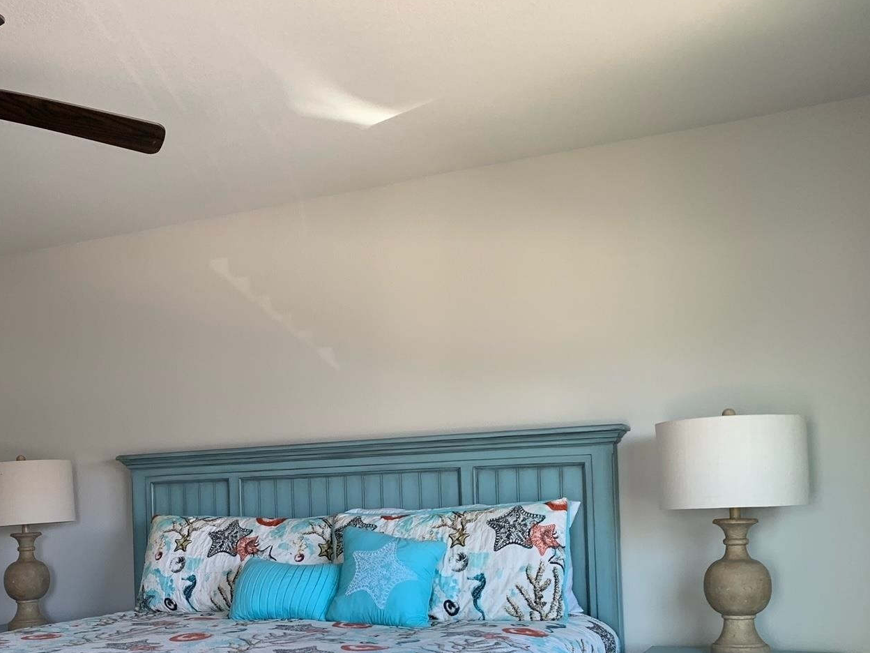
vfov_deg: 33.6
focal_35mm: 42
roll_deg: +1.9
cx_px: 283
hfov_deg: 44.1
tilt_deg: +0.8
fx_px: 1056
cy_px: 496
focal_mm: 4.25
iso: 100
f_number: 1.8
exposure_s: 1/119
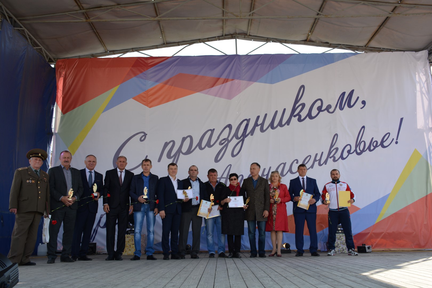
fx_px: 396
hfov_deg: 57.2
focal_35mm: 33
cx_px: 216
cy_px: 144
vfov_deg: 40.0
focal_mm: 22
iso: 200
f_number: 7.1
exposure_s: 1/200
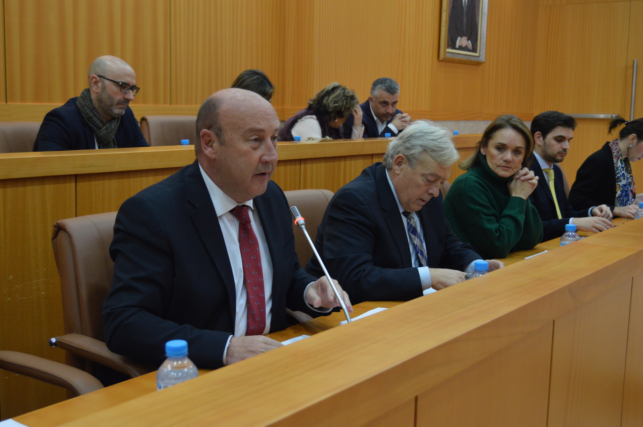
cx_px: 322
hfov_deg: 43.6
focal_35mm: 45
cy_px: 214
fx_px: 803
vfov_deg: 29.8
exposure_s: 1/60
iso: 1250
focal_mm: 30
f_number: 4.2
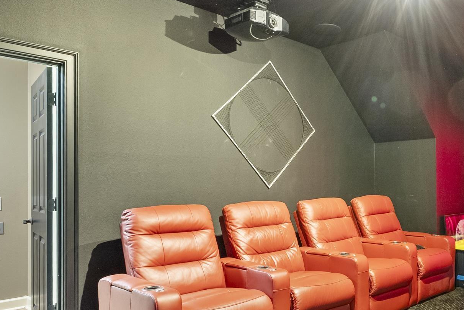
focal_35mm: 34
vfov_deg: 38.7
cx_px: 359
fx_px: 439
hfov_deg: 52.7
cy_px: 189
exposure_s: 10
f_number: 9
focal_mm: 16.5
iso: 250
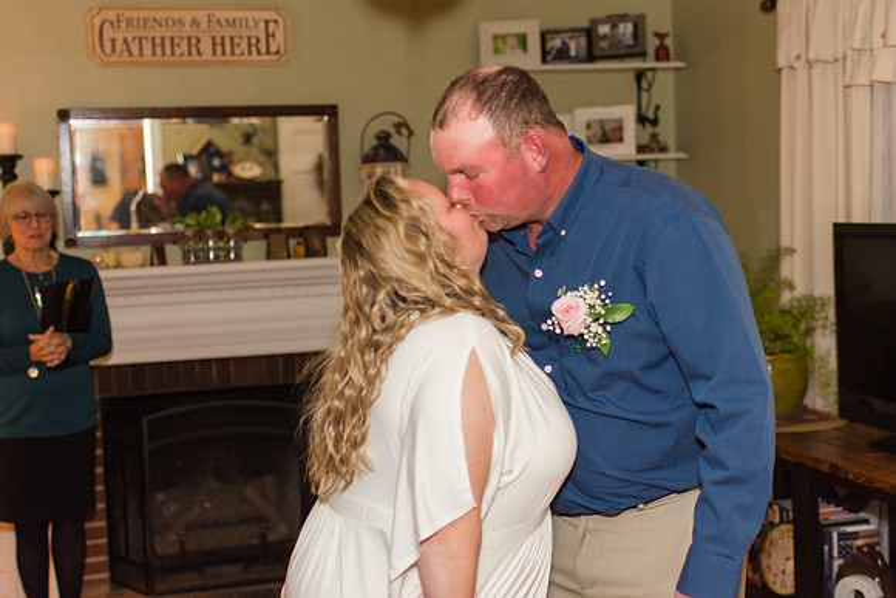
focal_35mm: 52
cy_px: 299
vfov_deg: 25.8
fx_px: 1307
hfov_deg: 37.8
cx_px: 448
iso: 400
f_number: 1.8
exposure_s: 1/160
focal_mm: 35
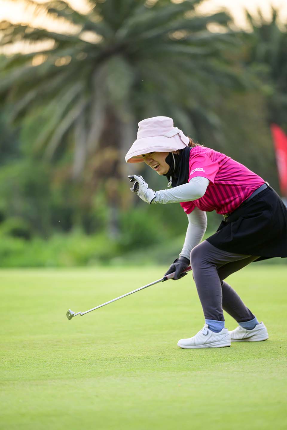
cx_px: 144
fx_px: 2391
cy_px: 215
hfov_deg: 6.9
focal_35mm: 200
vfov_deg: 10.3
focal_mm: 200
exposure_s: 1/800
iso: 800
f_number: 2.8
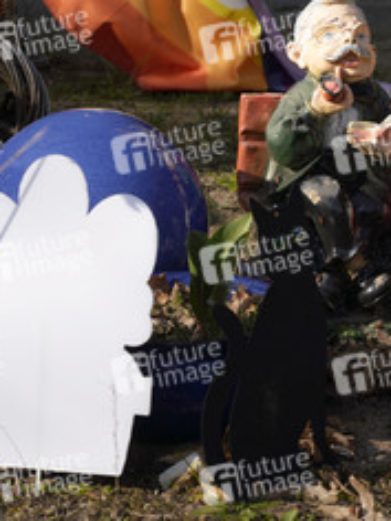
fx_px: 2154
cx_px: 419
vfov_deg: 13.8
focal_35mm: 143
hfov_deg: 10.3
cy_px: 203
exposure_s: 1/320
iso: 160
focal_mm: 78
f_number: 8
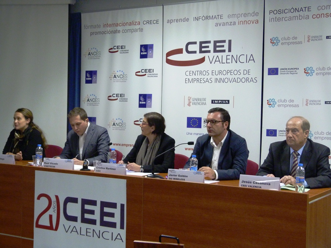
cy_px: 124
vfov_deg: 25.7
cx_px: 166
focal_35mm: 57
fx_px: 545
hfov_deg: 33.8
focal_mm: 10.2
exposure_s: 1/20
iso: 400
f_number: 3.2
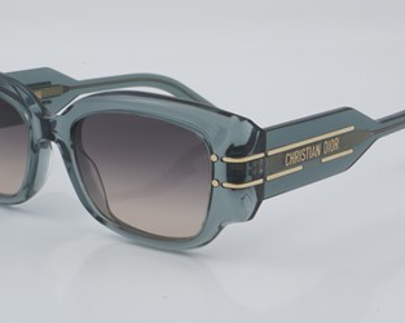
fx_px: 1078
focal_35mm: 90
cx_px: 180
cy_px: 160
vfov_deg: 17.1
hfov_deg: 21.3
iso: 100
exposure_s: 1/4
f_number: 29
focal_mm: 50
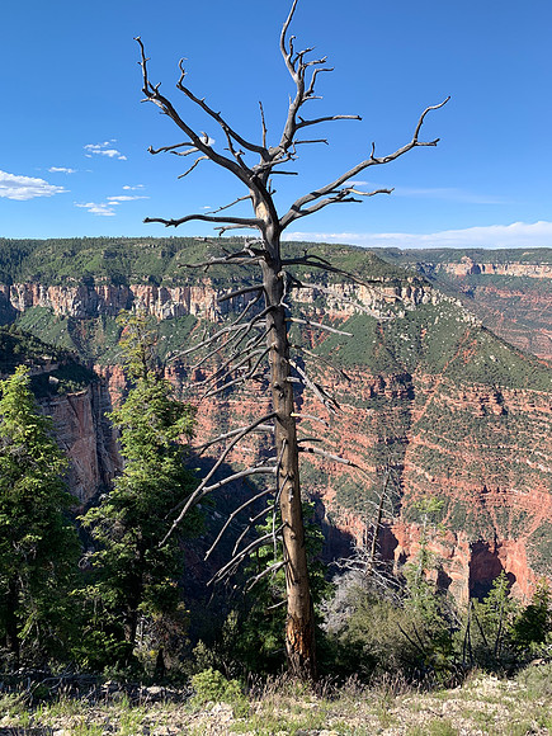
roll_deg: +0.1
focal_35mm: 26
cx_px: 276
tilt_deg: -9.6
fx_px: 553
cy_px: 368
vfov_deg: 67.3
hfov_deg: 53.1
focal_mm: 4.25
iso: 25
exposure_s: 1/1427
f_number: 1.8
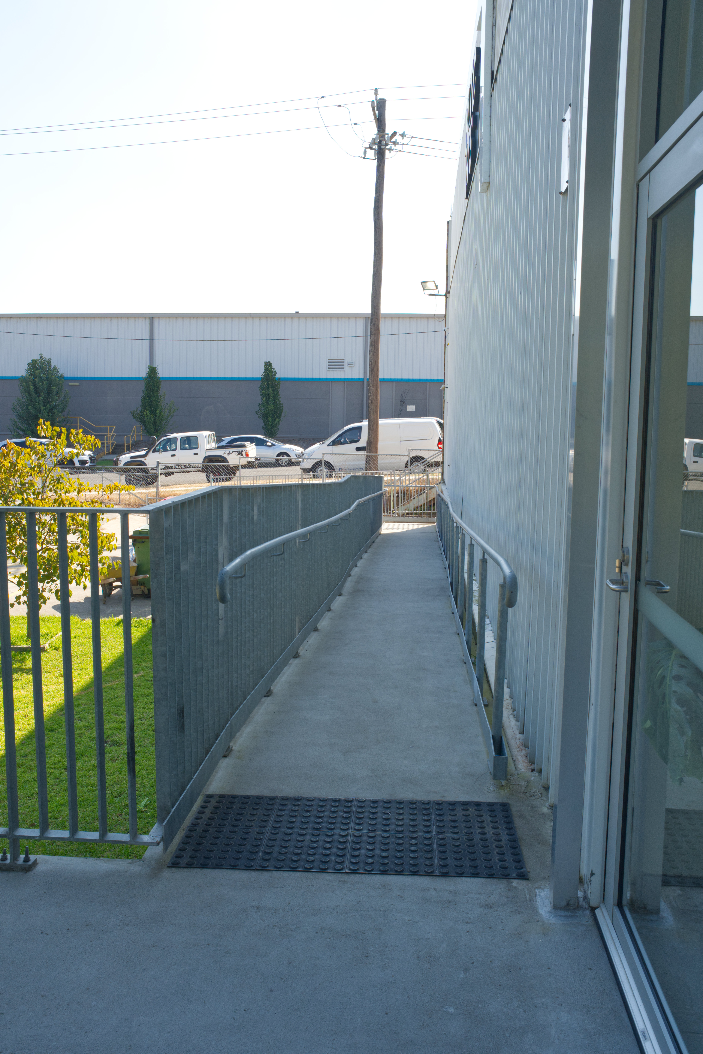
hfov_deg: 41.1
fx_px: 937
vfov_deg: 58.7
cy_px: 527
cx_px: 352
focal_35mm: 32
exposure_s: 1/125
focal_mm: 32
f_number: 14
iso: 320
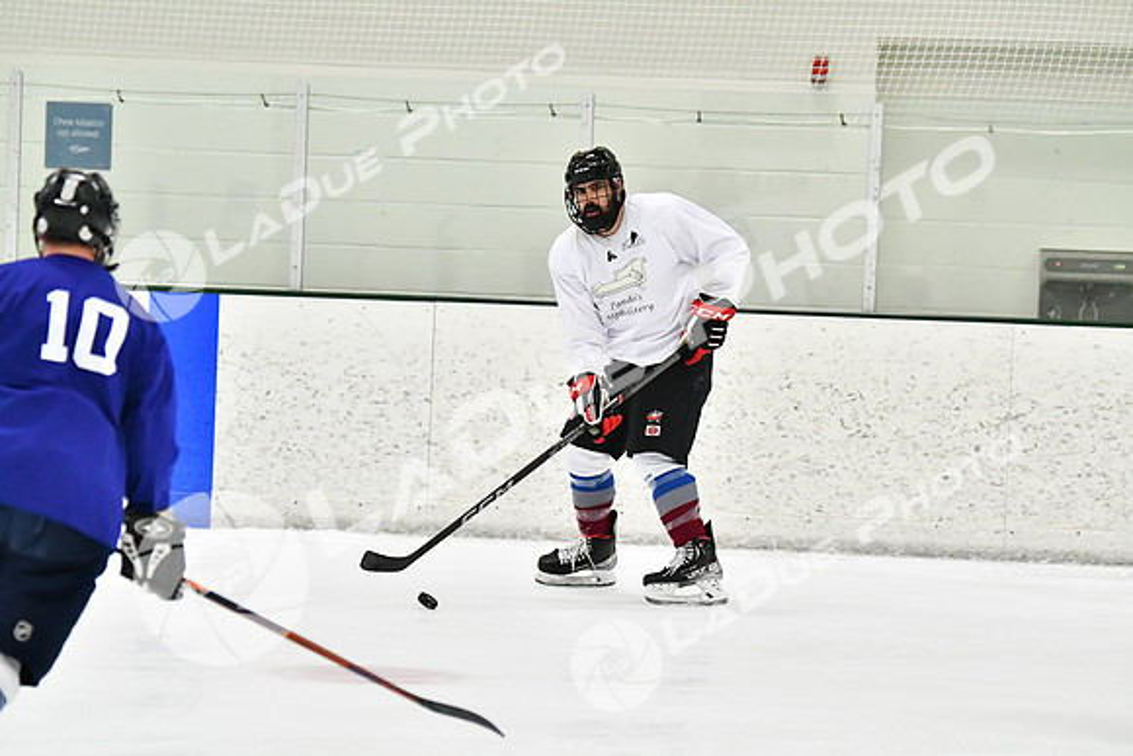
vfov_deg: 7.0
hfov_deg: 10.5
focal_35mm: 195
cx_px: 566
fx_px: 6138
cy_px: 378
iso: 6400
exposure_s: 1/1600
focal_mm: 130
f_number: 2.8
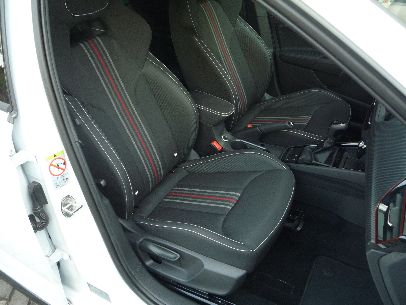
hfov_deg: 60.0
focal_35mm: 30
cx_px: 203
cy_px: 152
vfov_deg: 46.8
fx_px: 352
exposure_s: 1/40
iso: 100
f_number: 3.3
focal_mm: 5.2
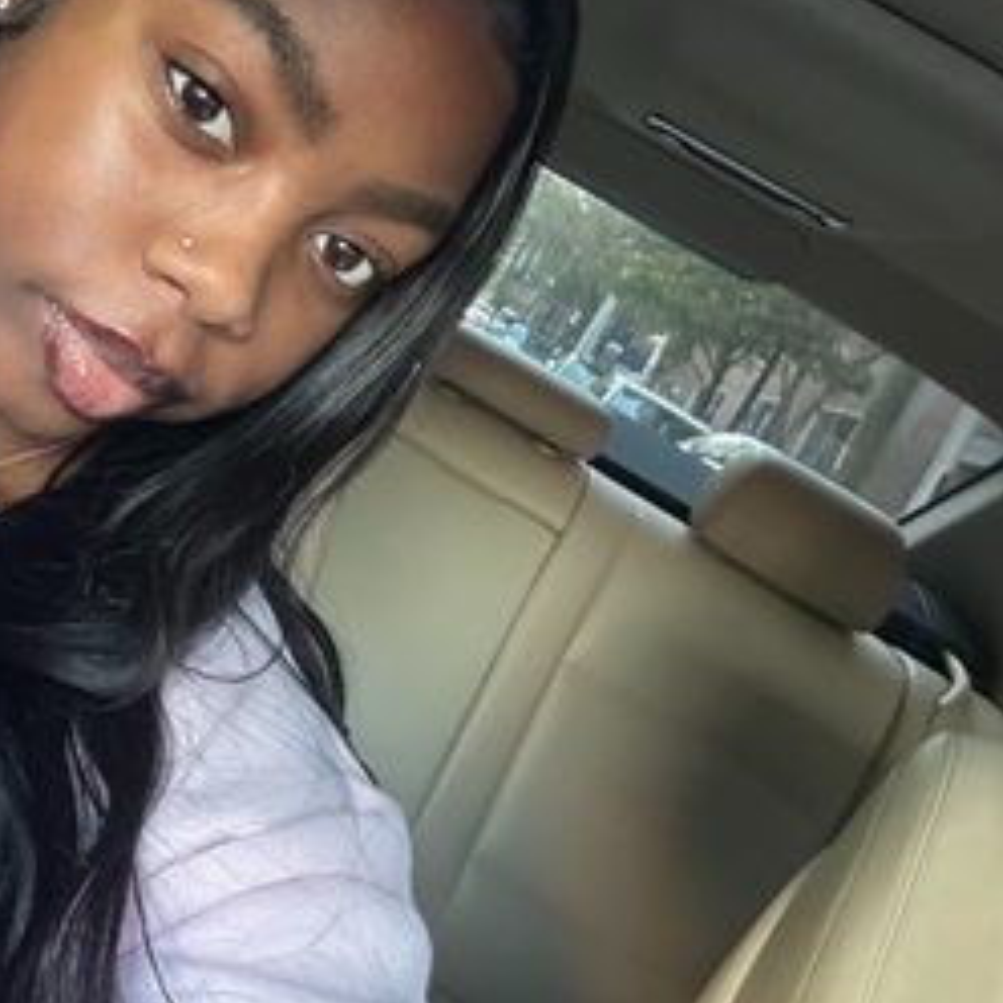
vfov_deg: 40.5
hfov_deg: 39.8
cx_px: 253
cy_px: 340
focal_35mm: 41
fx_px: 1344
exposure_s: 1/40
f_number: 1.9
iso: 320
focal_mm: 2.69
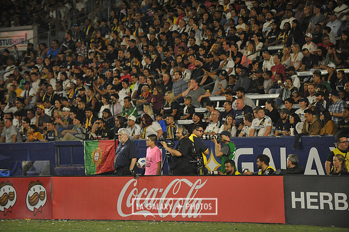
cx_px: 174
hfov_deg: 10.3
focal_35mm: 200
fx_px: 1938
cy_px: 116
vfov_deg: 6.9
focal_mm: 200
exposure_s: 1/1250
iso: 3200
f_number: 3.2
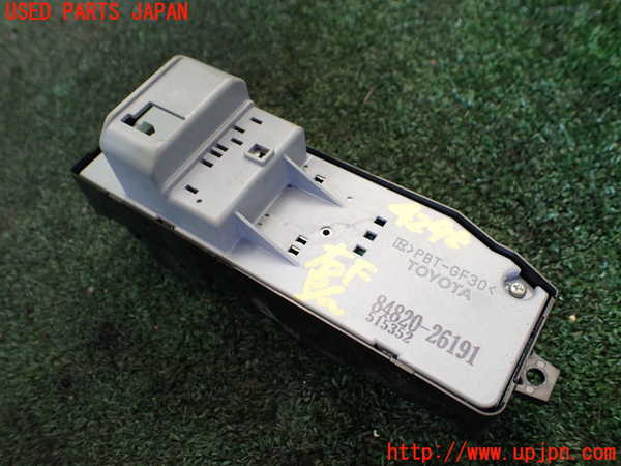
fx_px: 538
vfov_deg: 46.8
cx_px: 310
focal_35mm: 30
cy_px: 233
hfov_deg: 60.0
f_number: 2.3
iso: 125
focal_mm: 5.4
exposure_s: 1/125
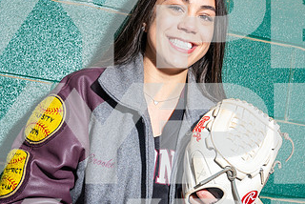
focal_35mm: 67
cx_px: 141
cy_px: 134
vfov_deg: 20.3
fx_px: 568
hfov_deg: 30.0
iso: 100
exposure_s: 1/125
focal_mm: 37
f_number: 6.3
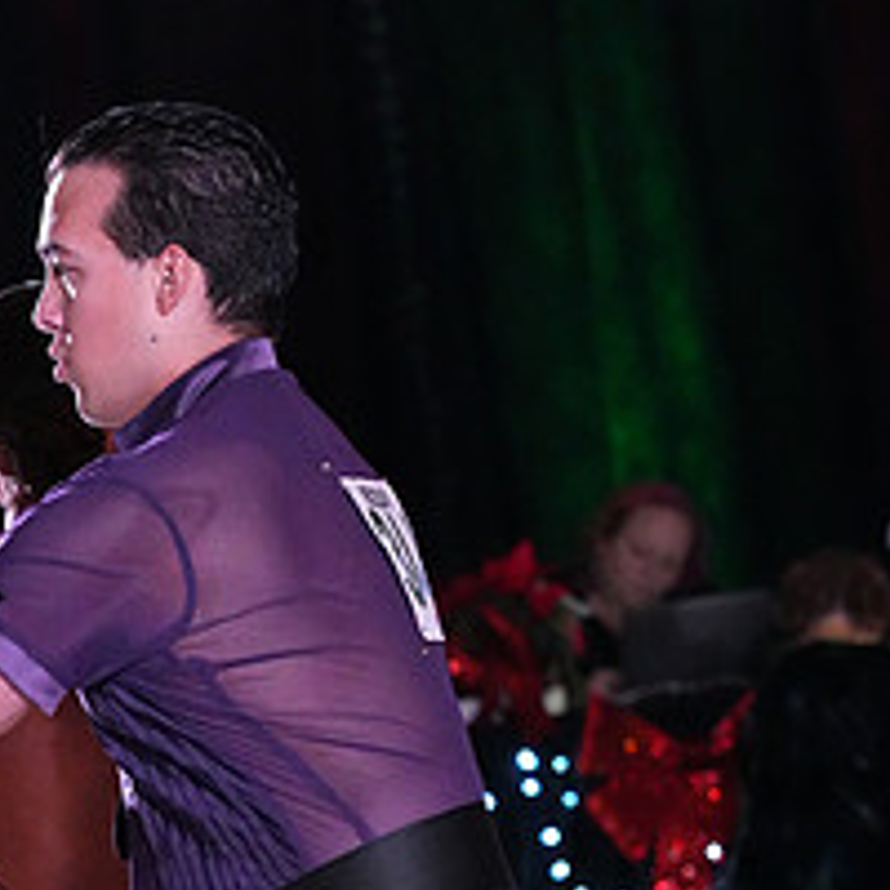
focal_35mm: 372
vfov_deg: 4.7
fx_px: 10821
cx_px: 198
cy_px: 1117
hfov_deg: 4.7
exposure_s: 1/400
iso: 12800
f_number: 5.6
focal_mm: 151
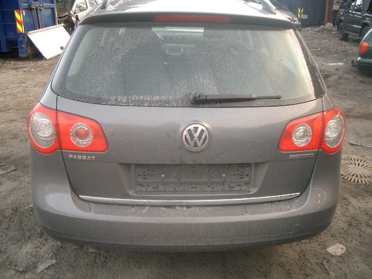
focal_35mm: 35
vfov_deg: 40.7
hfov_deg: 52.6
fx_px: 376
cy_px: 140
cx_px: 186
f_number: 2.6
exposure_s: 1/100
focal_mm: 5.8
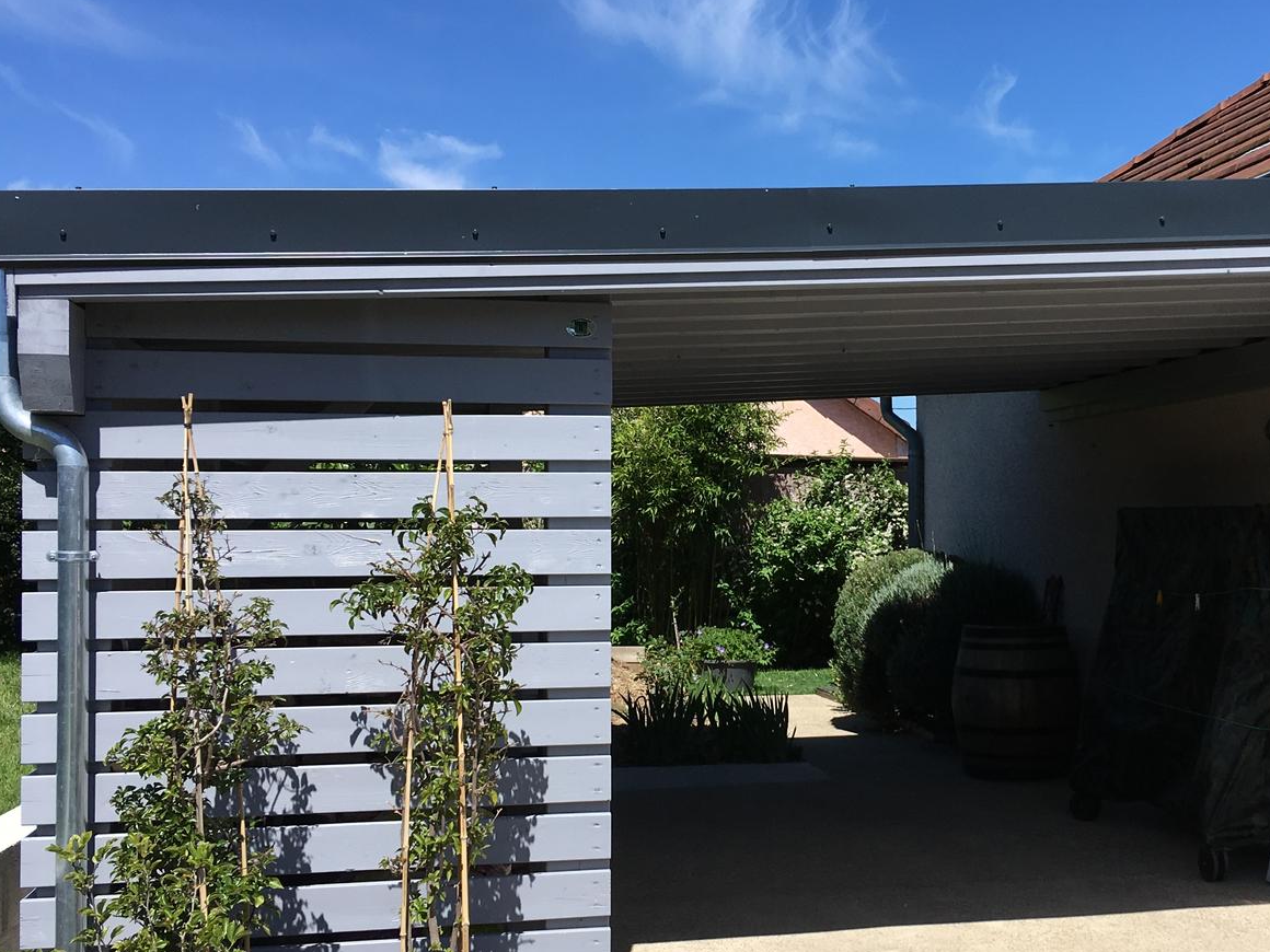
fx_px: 1761
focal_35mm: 48
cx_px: 847
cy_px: 520
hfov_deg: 39.2
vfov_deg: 30.2
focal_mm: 4.15
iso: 25
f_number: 2.2
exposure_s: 1/1972
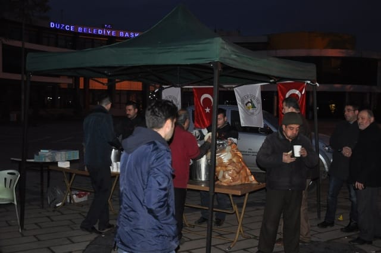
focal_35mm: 42
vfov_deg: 31.8
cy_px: 126
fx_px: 444
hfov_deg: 46.5
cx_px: 190
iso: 800
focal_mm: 28
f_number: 4
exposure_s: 1/60
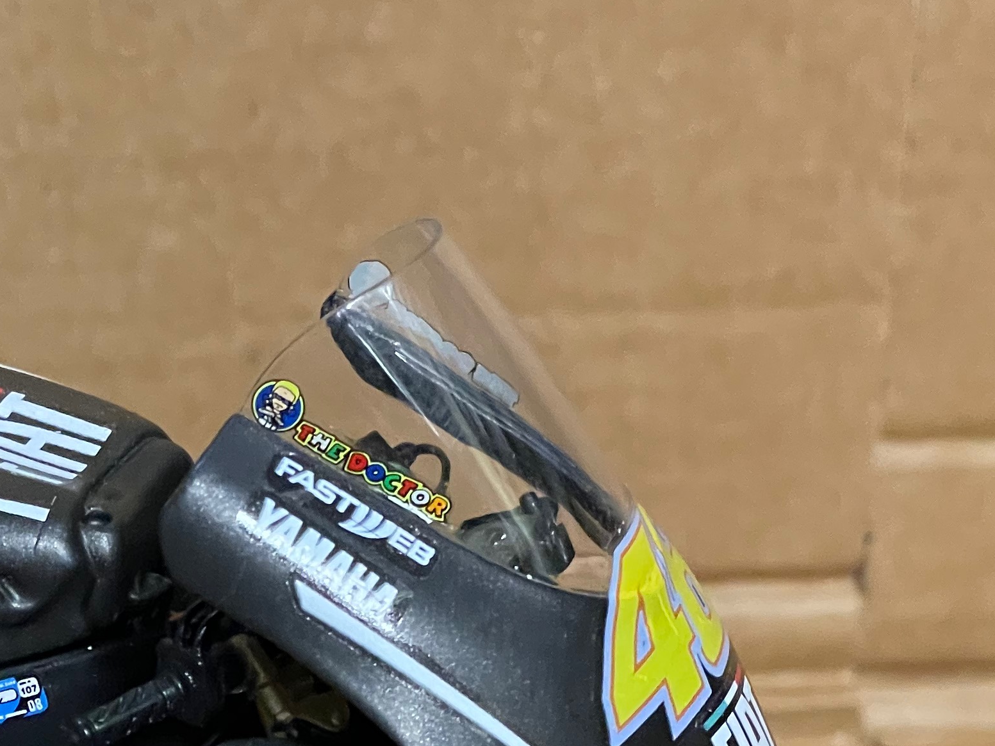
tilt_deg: -30.1
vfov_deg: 10.9
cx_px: -223
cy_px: 769
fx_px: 3881
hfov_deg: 14.1
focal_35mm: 135
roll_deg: +0.9
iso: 640
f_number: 2
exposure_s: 1/50
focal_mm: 6
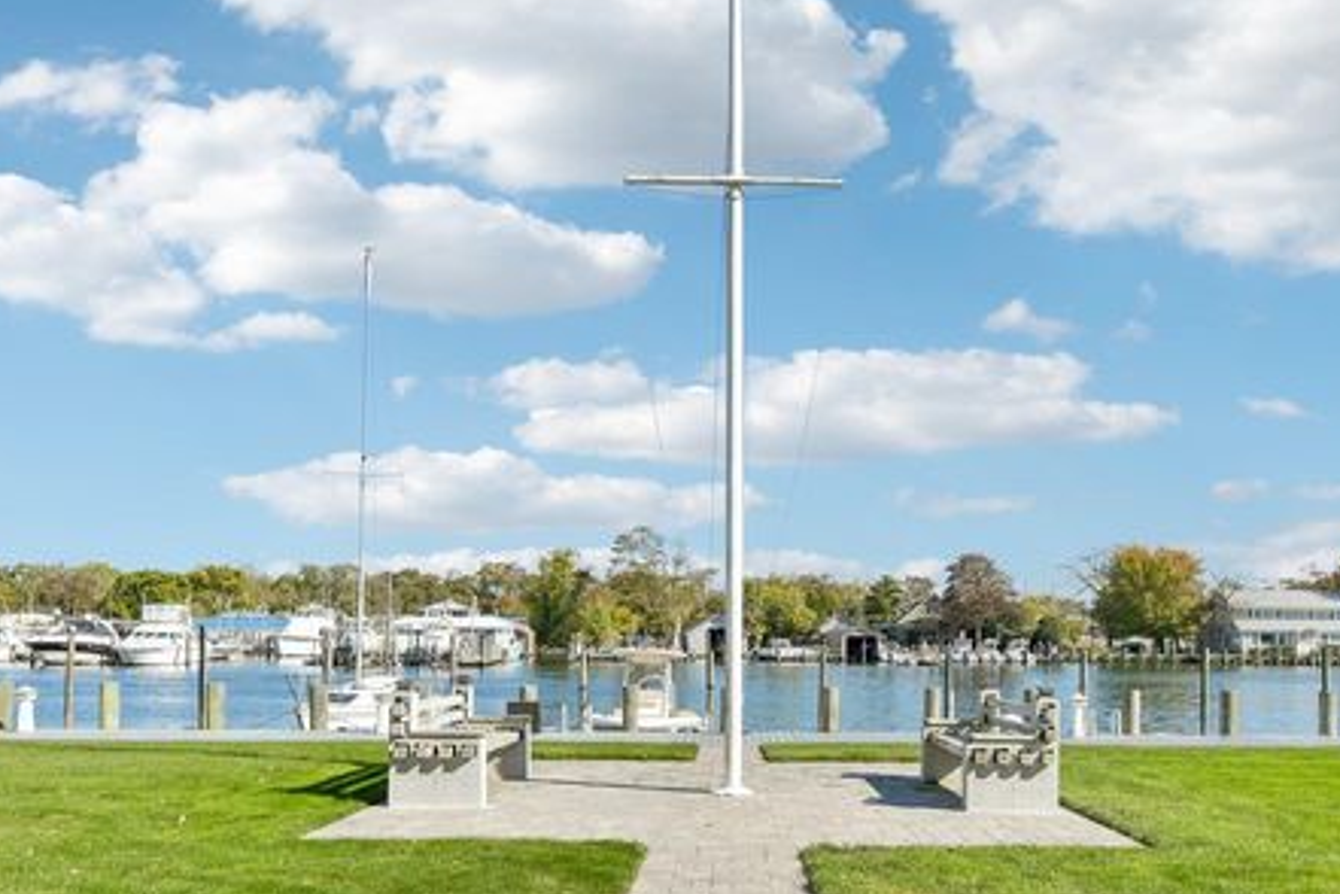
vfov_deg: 43.9
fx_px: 1079
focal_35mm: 29
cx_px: 744
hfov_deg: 63.5
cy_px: 637
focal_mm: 20
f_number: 9
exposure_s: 1/640
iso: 250
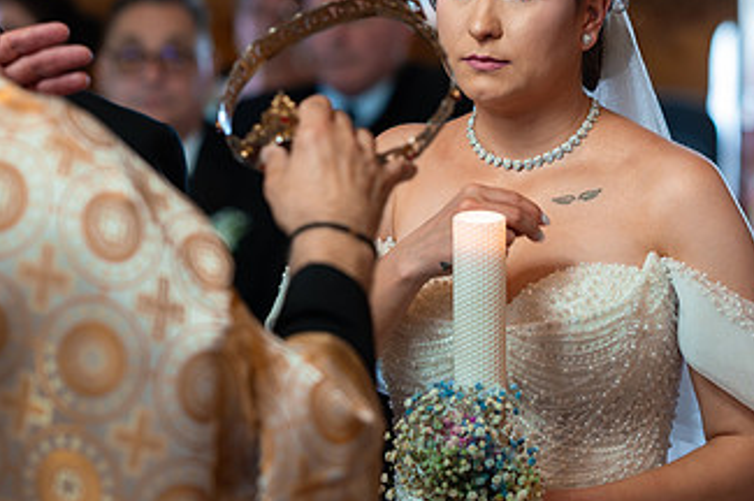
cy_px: 140
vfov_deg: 7.4
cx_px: 499
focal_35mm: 185
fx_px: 3871
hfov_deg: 11.1
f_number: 2.2
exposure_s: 1/250
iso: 1600
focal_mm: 85
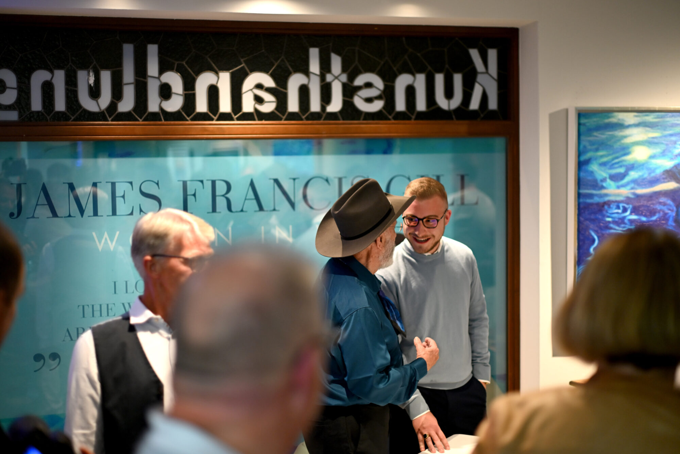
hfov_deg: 39.6
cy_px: 227
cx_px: 340
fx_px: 945
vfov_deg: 27.0
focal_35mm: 50
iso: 640
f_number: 1.4
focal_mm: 50
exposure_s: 1/200
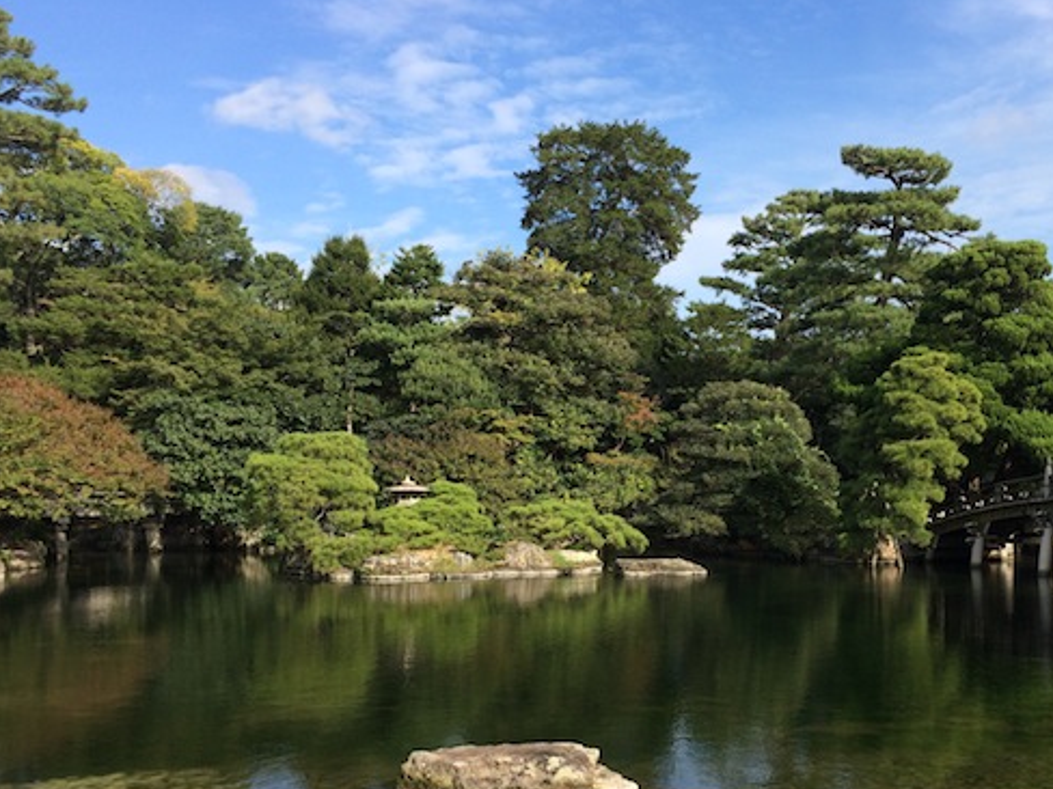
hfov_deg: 48.3
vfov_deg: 37.5
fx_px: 1156
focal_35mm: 38
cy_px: 498
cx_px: 686
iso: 32
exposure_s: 1/1414
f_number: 2.2
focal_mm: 4.15
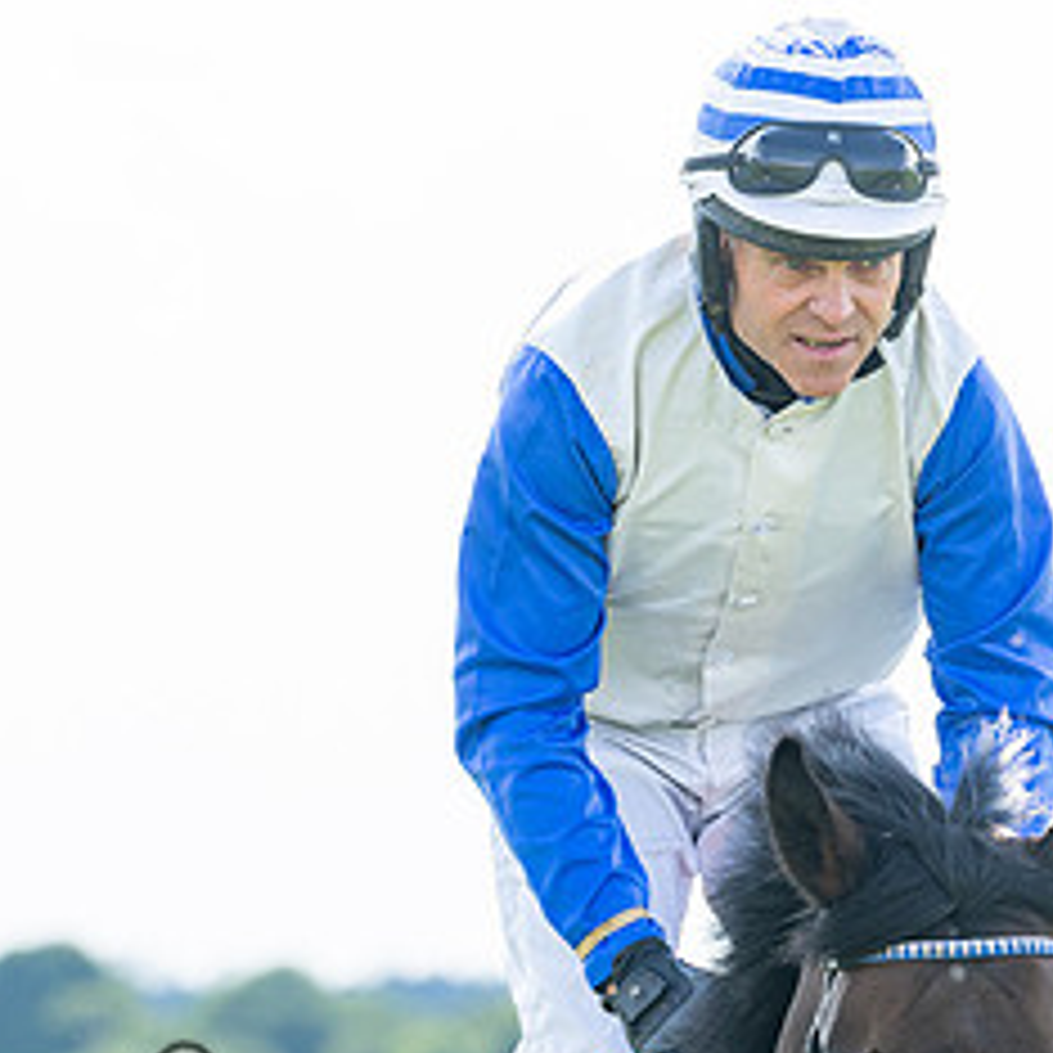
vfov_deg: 3.4
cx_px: 969
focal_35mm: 511
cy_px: 992
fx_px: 17586
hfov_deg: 3.4
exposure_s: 1/800
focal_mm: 170
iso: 200
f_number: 5
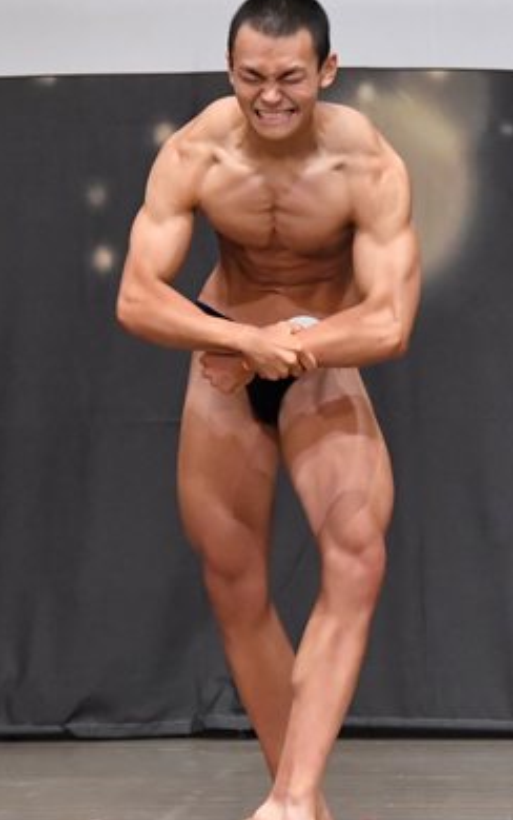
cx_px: 232
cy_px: 389
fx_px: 9813
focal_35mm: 439
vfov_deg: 4.8
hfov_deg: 3.0
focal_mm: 145
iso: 6400
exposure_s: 1/400
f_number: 5.6
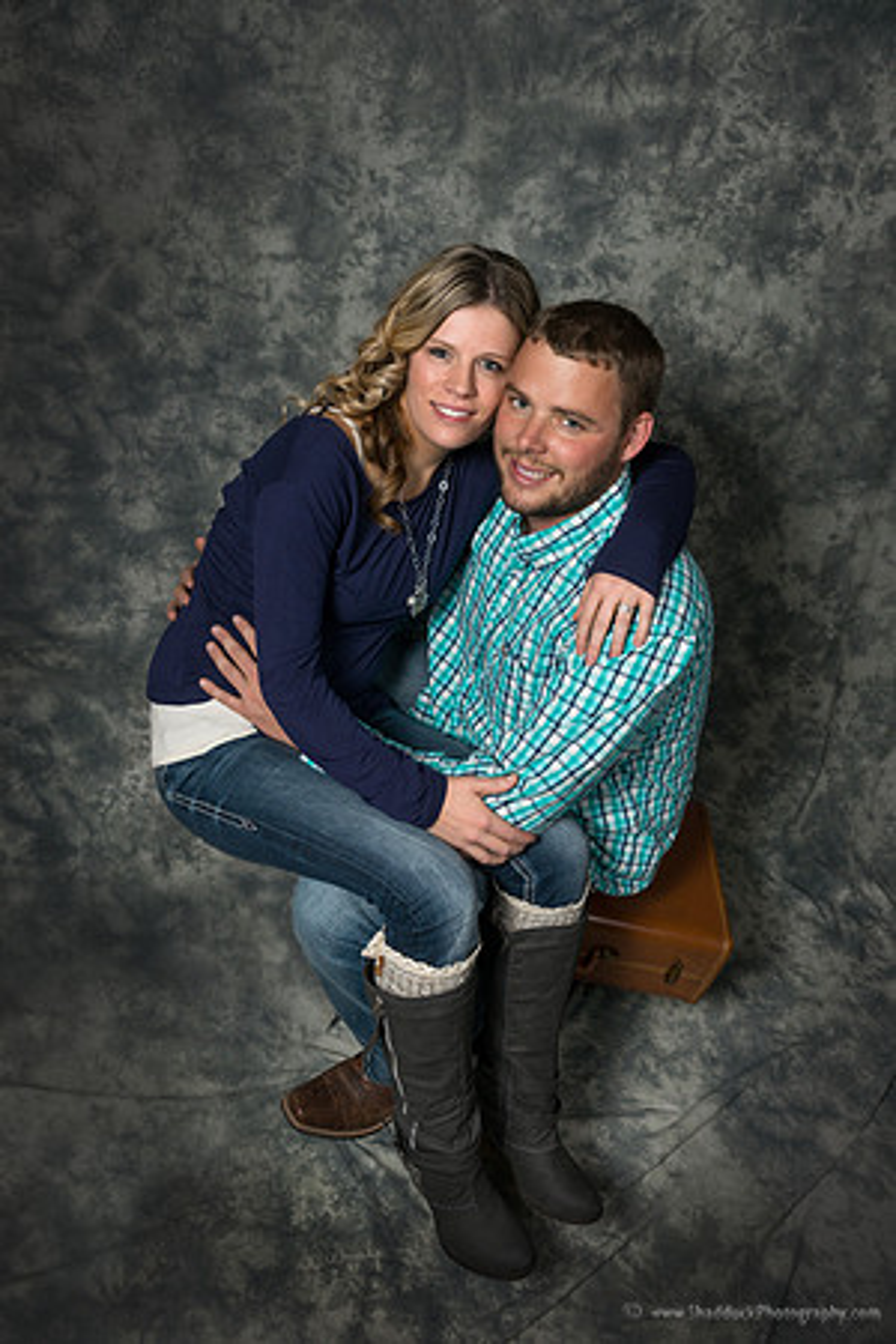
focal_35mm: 26
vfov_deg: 69.4
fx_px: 971
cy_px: 672
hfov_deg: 49.6
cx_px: 448
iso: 100
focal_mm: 26
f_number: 4.5
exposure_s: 1/160
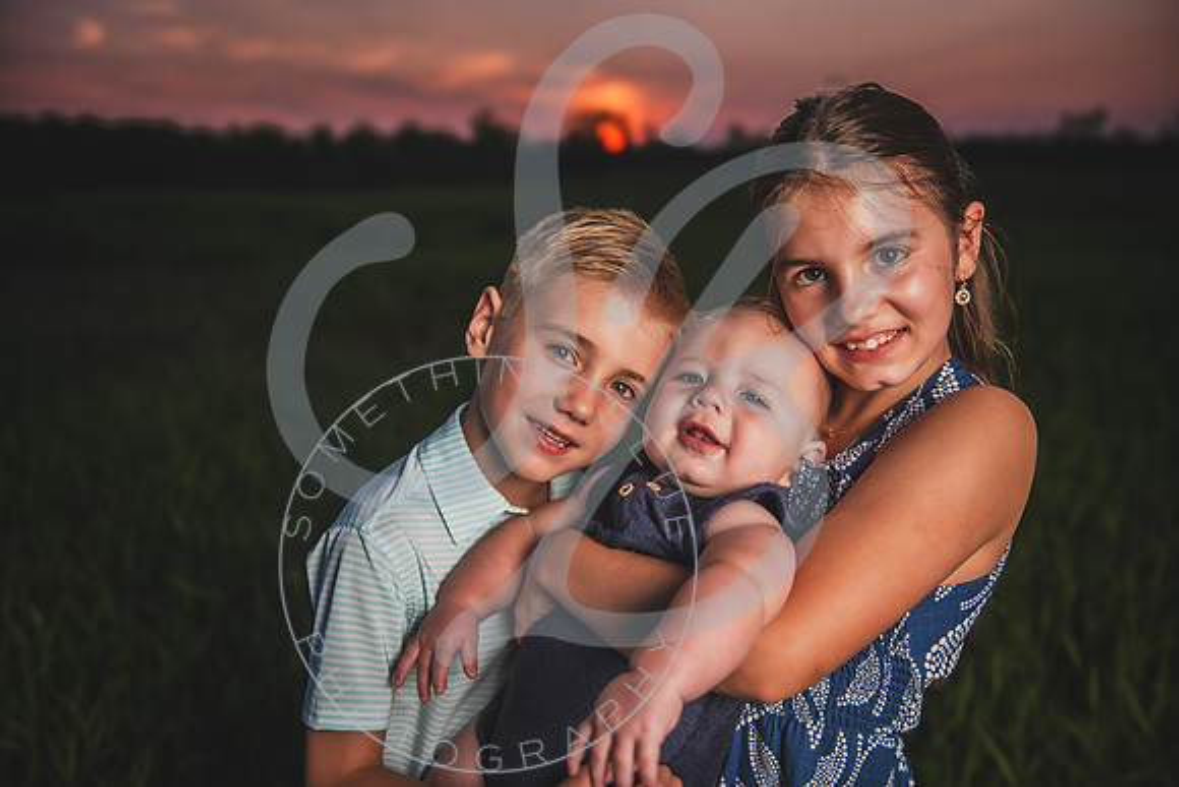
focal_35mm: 32
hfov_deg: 58.7
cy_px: 394
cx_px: 590
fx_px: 1048
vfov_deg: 41.1
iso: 200
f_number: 2.8
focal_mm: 32
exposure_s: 1/1000
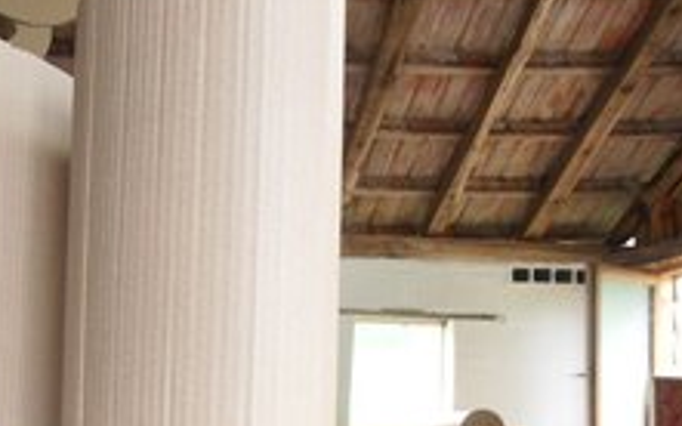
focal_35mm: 43
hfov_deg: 44.1
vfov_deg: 28.6
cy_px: 392
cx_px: 140
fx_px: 799
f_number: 3.3
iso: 200
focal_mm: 4.2
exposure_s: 1/30
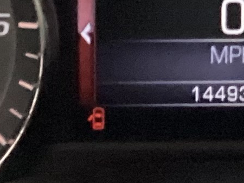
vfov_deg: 6.6
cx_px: 113
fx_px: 1585
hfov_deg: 8.8
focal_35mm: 225
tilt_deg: -29.7
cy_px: 46
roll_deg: -1.6
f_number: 2.4
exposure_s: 1/15
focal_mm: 3.3
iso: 800
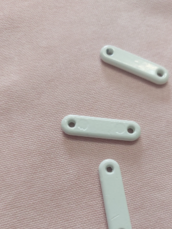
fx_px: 225
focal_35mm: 34
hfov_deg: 41.6
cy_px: 155
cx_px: 103
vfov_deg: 52.8
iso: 125
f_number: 1.8
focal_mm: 5.23
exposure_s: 1/100
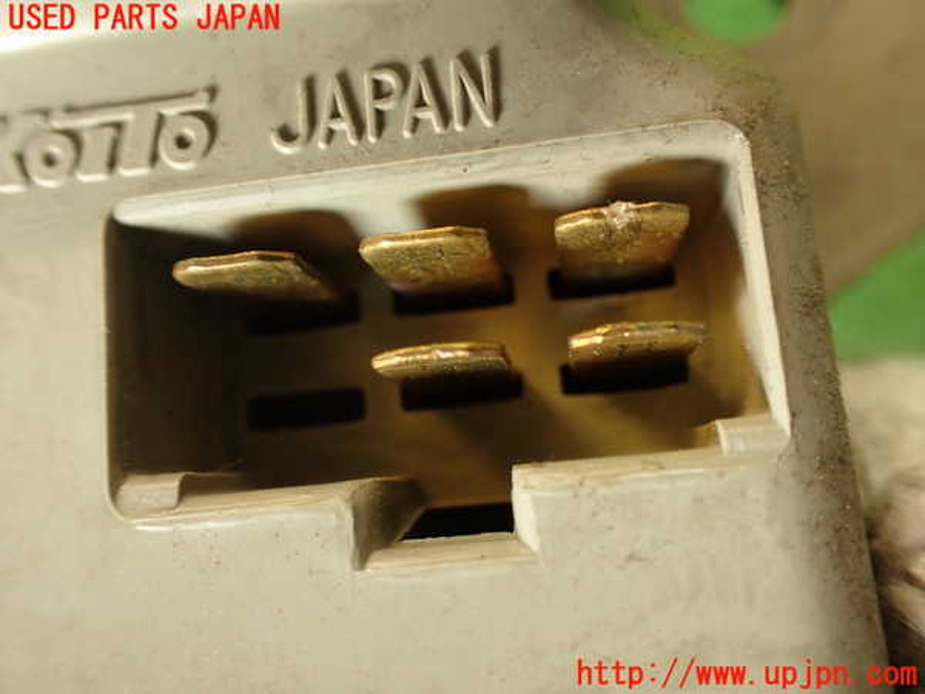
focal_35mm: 32
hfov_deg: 56.8
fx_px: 855
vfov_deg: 44.2
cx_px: 462
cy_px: 347
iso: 200
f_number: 2.4
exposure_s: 1/40
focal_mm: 5.79
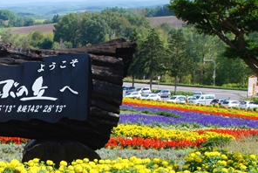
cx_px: -34
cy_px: 169
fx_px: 638
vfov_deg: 15.2
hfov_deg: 21.5
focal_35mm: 89
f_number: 13
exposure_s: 1/160
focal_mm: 22
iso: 200
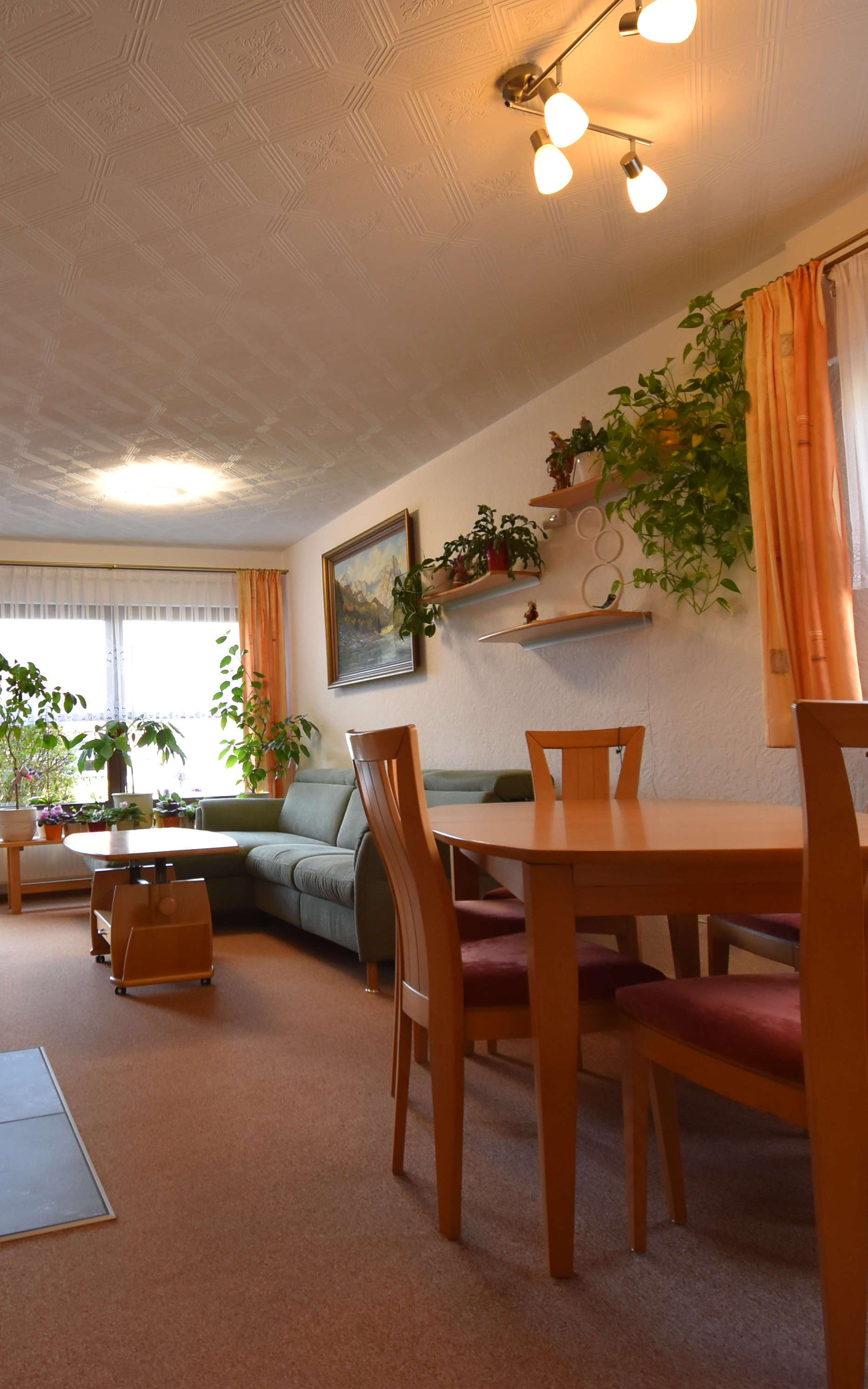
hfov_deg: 51.3
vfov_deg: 77.2
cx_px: 242
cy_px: 692
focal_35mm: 23
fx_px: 871
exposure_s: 1/60
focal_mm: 10
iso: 500
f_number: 4.5
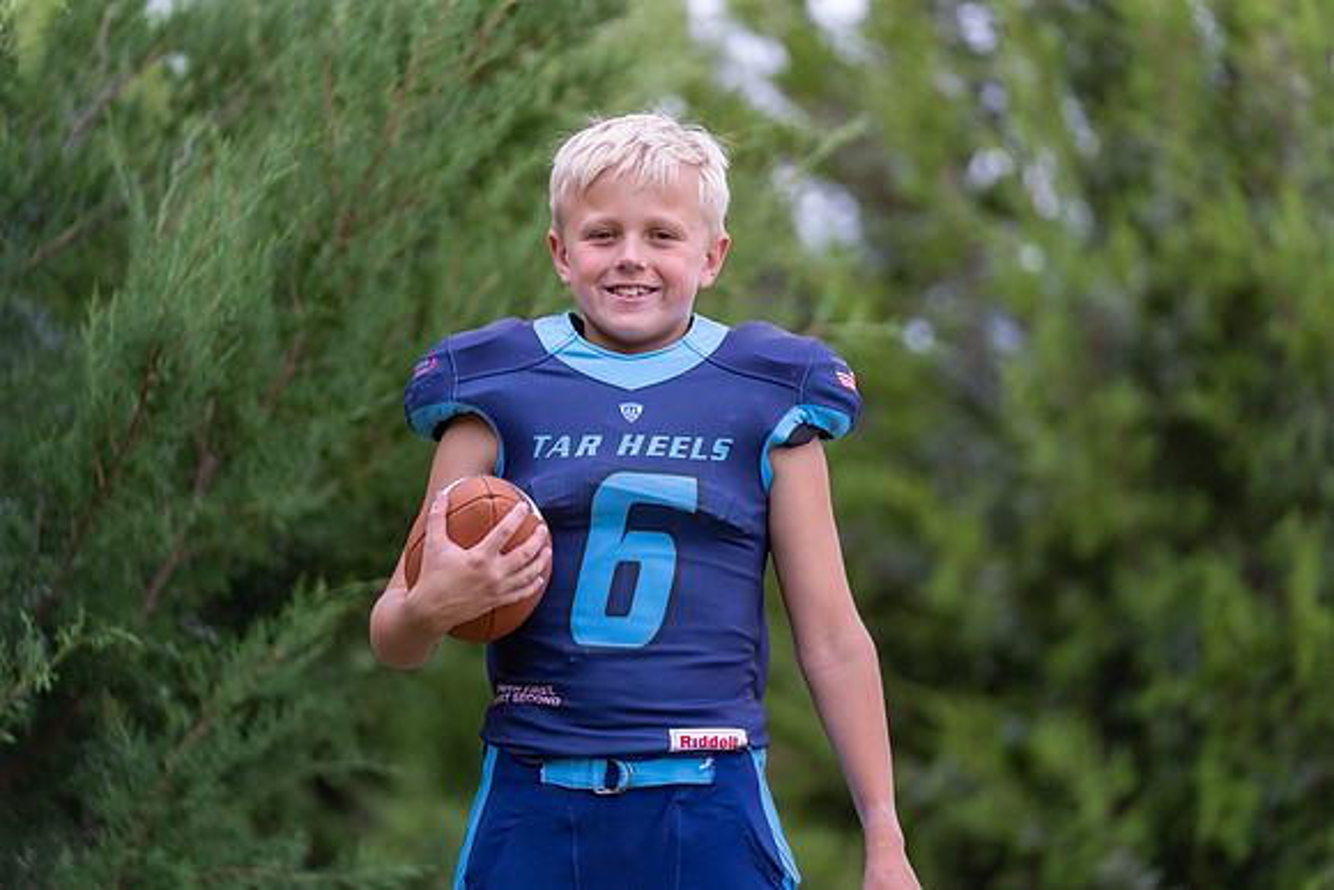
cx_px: 667
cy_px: 445
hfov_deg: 13.2
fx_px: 5782
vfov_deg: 8.8
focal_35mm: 156
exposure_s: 1/320
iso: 640
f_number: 2.8
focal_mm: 156
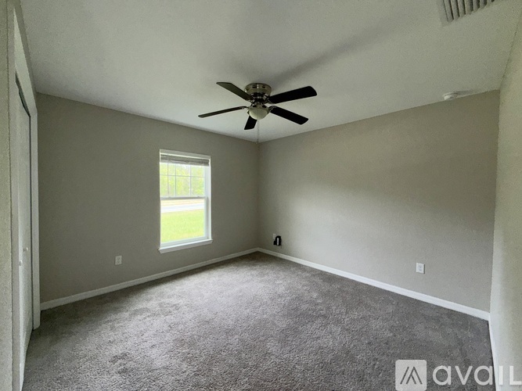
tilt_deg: -1.2
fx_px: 211
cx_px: 261
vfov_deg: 85.7
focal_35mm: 14
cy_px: 196
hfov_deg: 102.1
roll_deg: -0.2
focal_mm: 2.22
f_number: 2.2
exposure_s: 1/121
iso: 50
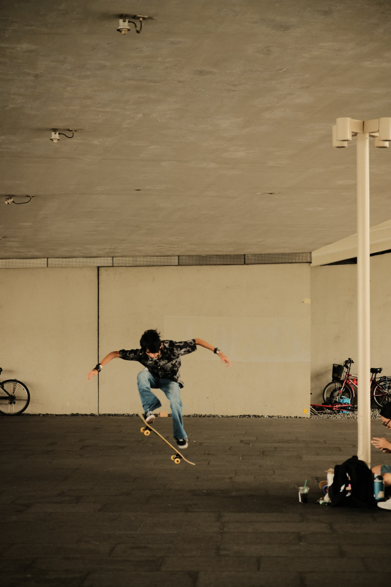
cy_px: 294
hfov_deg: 16.3
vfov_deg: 24.2
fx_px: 1368
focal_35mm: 84
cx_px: 196
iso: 800
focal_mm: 56
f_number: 2.5
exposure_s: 1/180
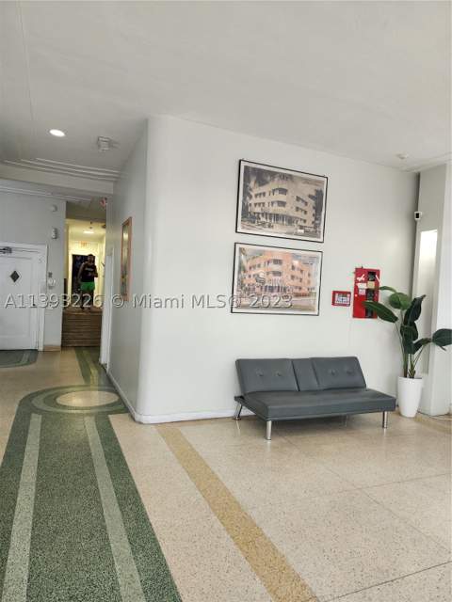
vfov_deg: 73.9
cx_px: 226
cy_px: 301
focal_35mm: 23
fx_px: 400
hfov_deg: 58.9
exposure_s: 1/120
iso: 250
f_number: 1.8
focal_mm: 6.4
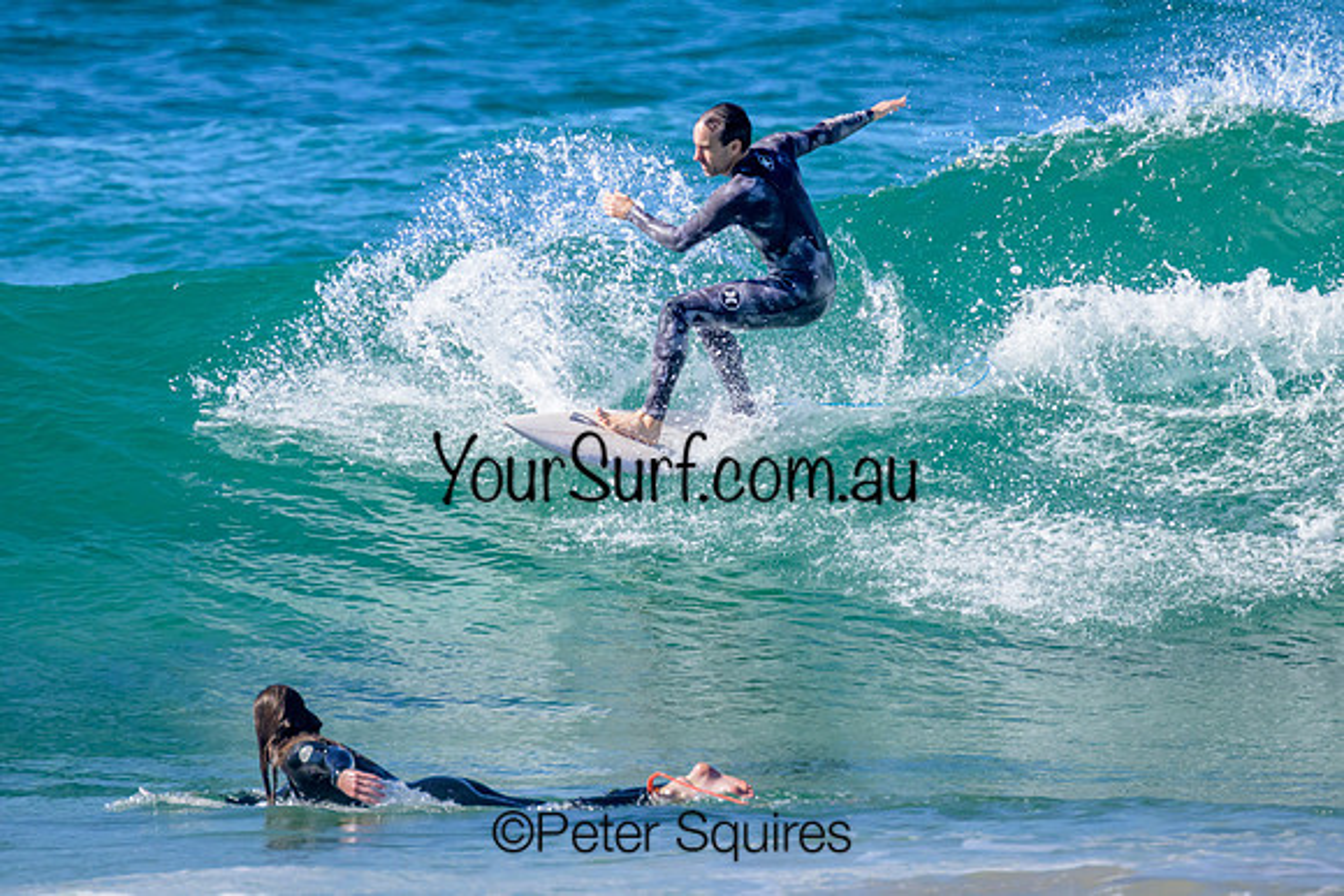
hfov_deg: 1.9
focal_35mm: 1090
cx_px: 719
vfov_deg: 1.3
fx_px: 40703
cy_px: 286
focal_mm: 800
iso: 1800
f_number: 11
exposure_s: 1/2000
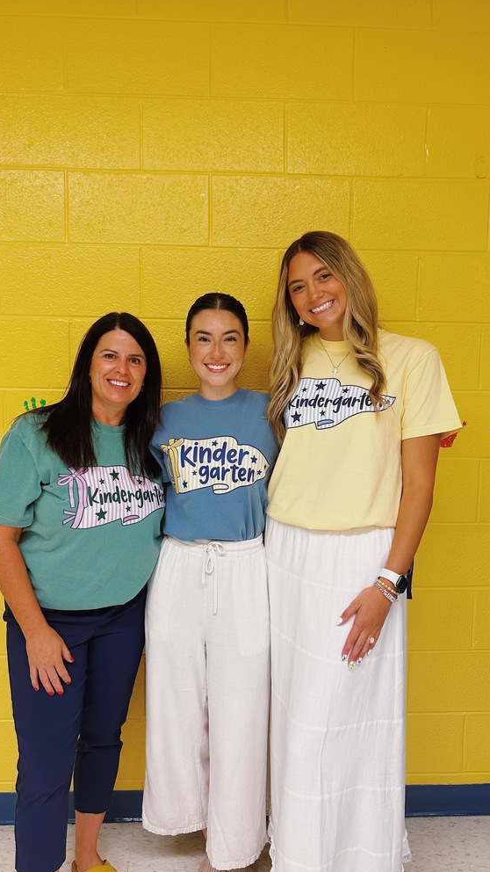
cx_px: 229
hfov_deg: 42.9
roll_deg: +0.4
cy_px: 425
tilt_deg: -4.2
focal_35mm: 27
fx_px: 624
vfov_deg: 69.8
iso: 125
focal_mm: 6.86
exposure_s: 1/60
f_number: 1.78
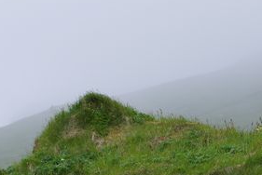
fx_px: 1814
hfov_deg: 8.2
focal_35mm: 249
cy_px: 194
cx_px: 209
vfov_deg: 5.5
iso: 400
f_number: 5.6
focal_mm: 70
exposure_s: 1/400
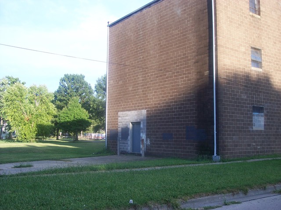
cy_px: 105
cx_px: 140
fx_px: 317
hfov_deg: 47.9
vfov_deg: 36.8
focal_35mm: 39
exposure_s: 1/250
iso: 100
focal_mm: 8
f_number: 3.4
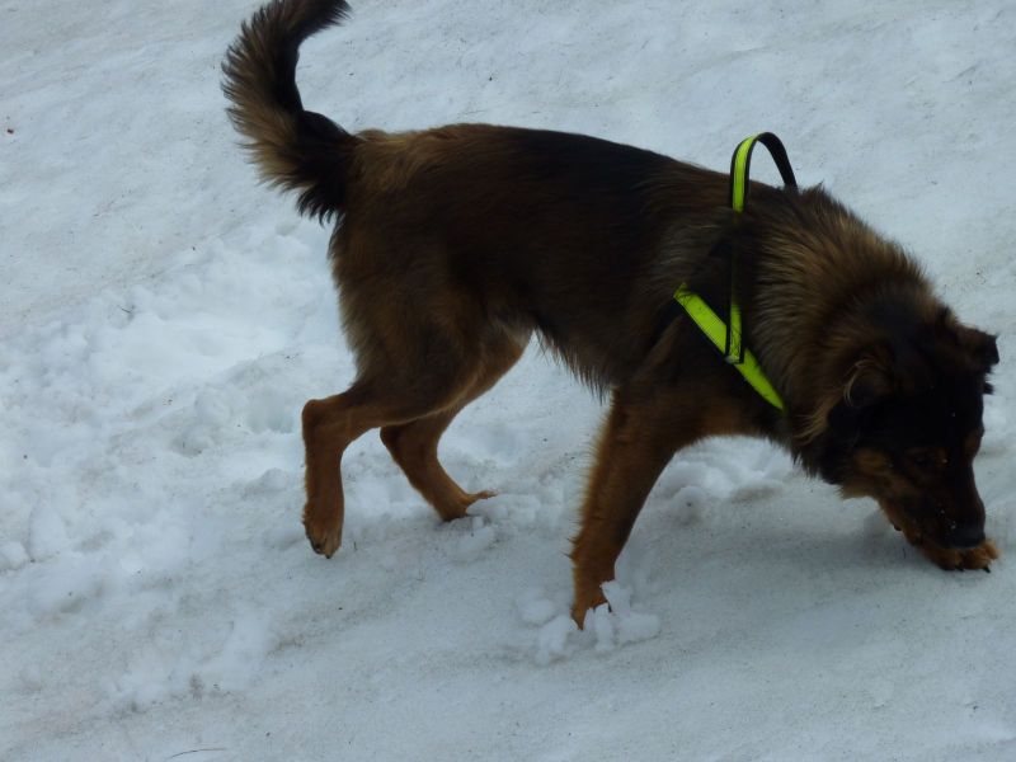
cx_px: 508
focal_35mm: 111
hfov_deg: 17.7
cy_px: 381
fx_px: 3258
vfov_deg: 13.3
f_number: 5.6
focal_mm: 18.2
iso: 80
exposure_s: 1/1000
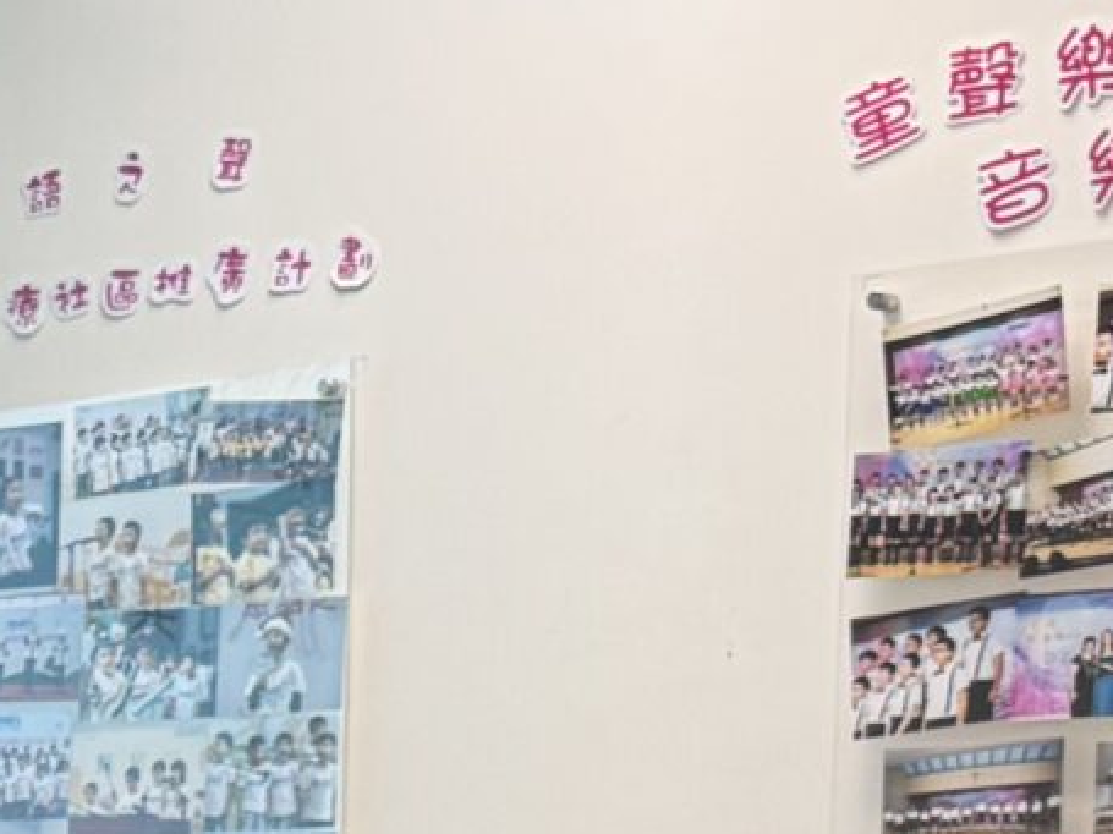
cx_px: -746
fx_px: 4339
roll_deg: +0.9
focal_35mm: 135
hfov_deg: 13.4
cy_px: 1683
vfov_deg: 10.1
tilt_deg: -7.7
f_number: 1.78
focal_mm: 6.76
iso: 125
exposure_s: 1/100
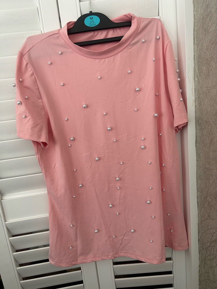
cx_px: 108
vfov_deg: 67.3
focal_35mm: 26
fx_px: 217
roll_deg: +6.4
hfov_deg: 53.1
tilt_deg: -14.1
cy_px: 144
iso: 125
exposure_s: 1/100
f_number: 1.5
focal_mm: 5.7
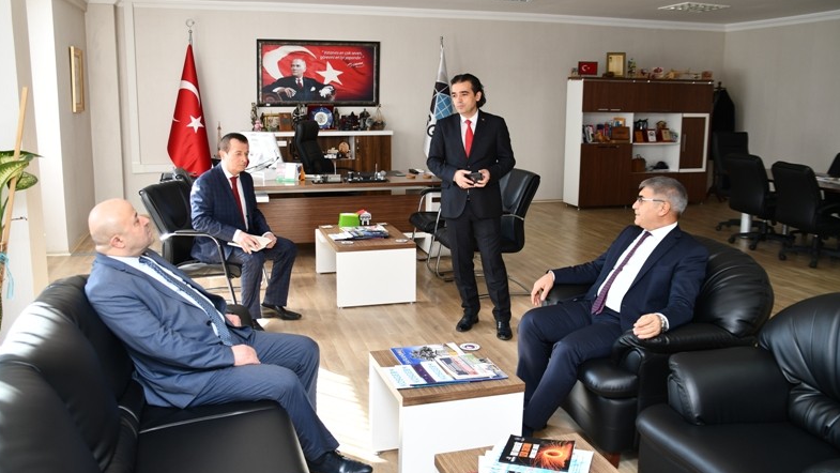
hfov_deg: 61.0
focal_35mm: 32
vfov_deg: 36.6
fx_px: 713
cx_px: 423
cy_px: 199
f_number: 4
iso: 200
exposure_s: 1/60
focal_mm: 20
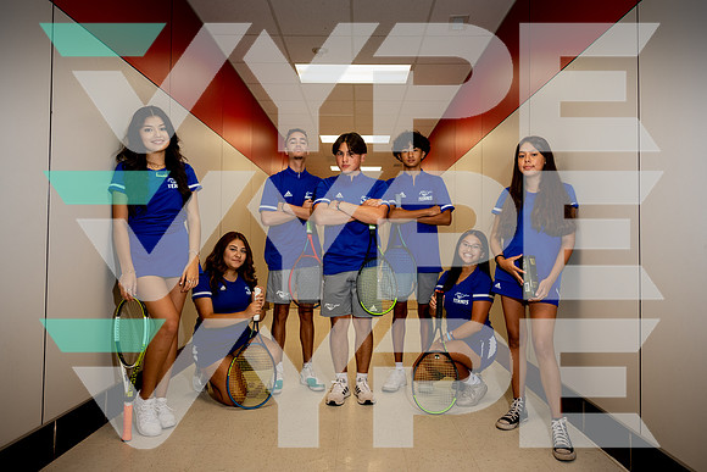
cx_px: 354
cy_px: 236
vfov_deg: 53.2
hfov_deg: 73.7
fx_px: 471
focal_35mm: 24
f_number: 5.6
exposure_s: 1/160
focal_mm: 24
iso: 800
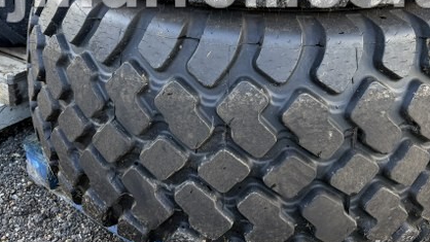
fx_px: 570
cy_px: -19
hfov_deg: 41.0
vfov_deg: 22.7
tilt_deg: -14.8
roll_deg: -1.7
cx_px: 157
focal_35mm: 50
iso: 100
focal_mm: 6.76
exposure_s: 1/322
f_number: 1.78
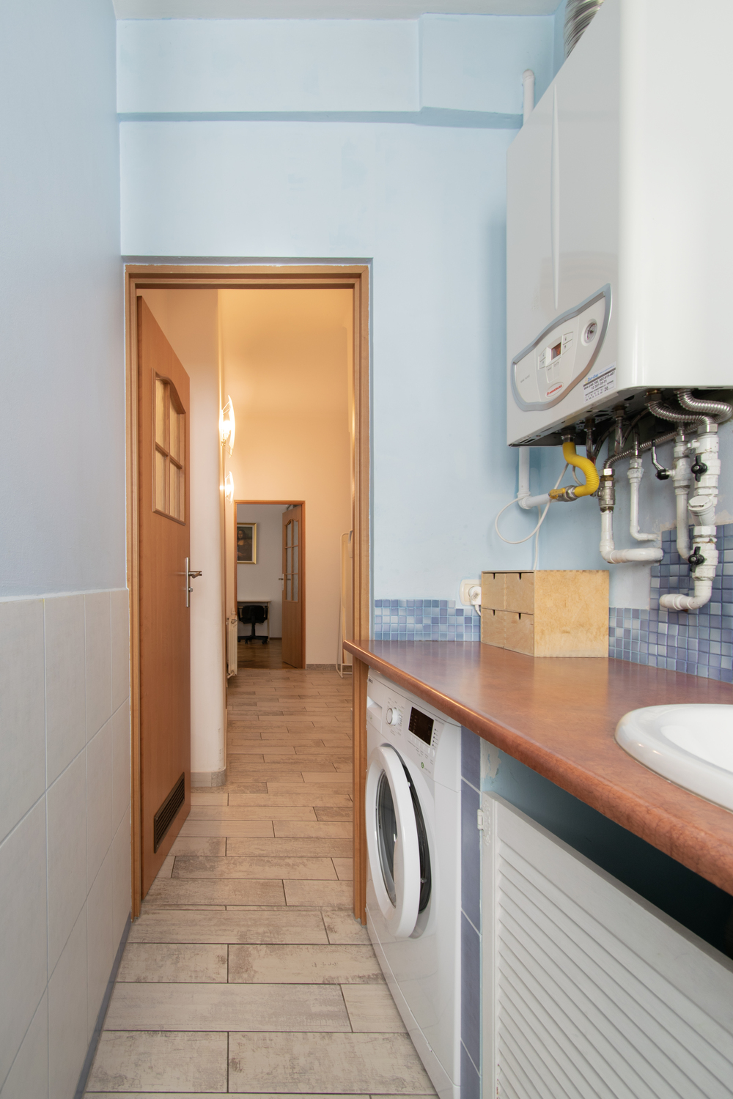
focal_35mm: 15
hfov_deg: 77.3
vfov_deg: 100.4
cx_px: 366
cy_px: 550
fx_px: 458
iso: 100
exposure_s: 1/4
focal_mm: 10
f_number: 6.3
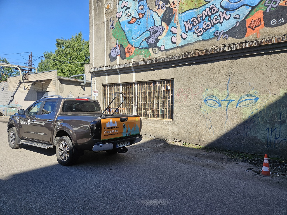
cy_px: 108
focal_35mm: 23
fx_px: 191
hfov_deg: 73.9
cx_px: 144
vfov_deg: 58.9
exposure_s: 1/1476
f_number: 1.8
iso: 32
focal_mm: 5.4
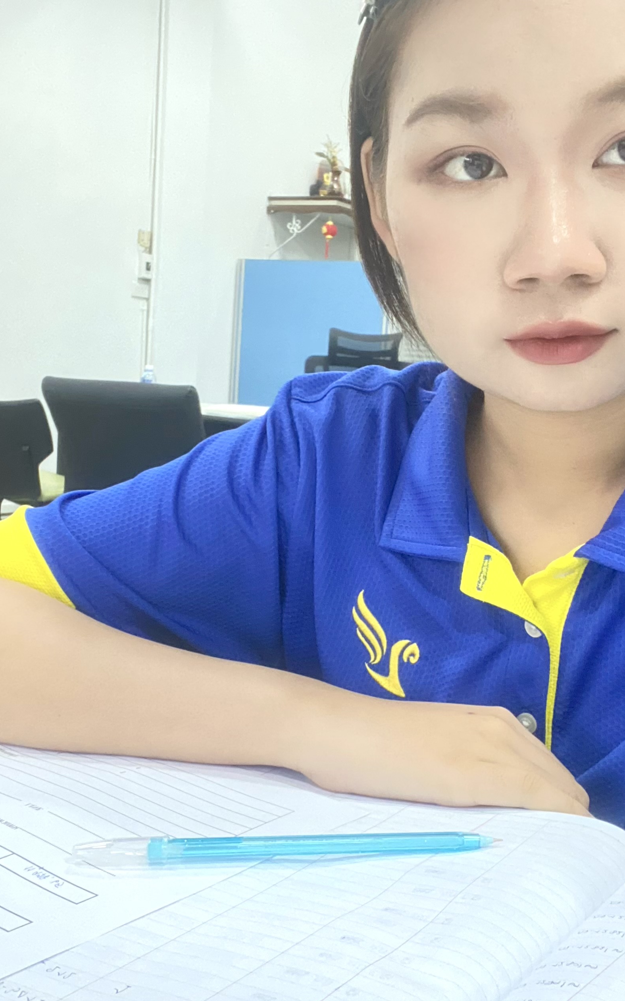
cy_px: 511
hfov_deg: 32.7
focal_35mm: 39
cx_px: 367
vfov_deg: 50.4
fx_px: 1063
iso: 400
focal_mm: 2.71
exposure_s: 1/33
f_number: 2.2
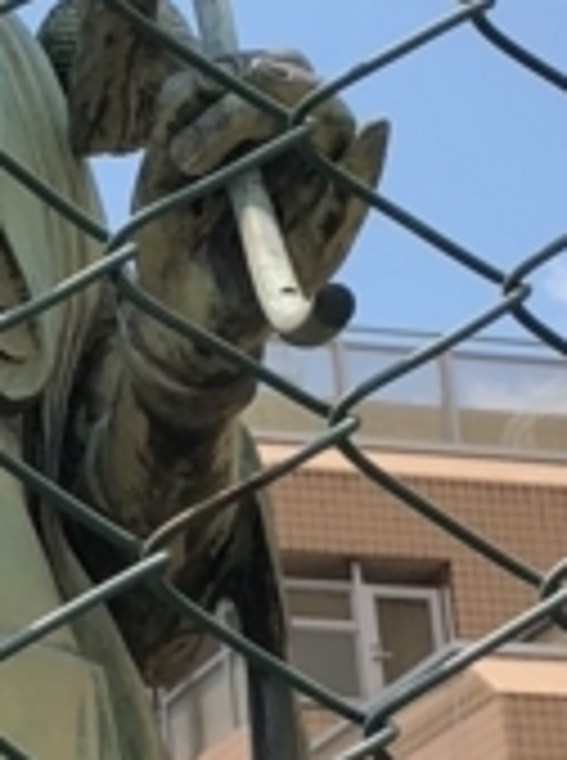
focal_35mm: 170
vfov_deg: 11.5
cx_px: -184
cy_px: 814
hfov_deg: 8.6
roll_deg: +3.6
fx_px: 3727
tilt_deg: +18.0
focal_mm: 4
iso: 20
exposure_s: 1/2024
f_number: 1.8
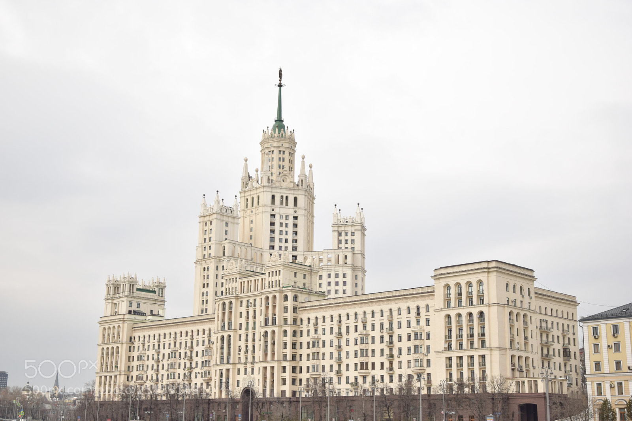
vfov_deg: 28.1
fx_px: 842
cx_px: 316
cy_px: 210
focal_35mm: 48
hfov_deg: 41.1
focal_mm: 32
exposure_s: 1/250
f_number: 4.2
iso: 100
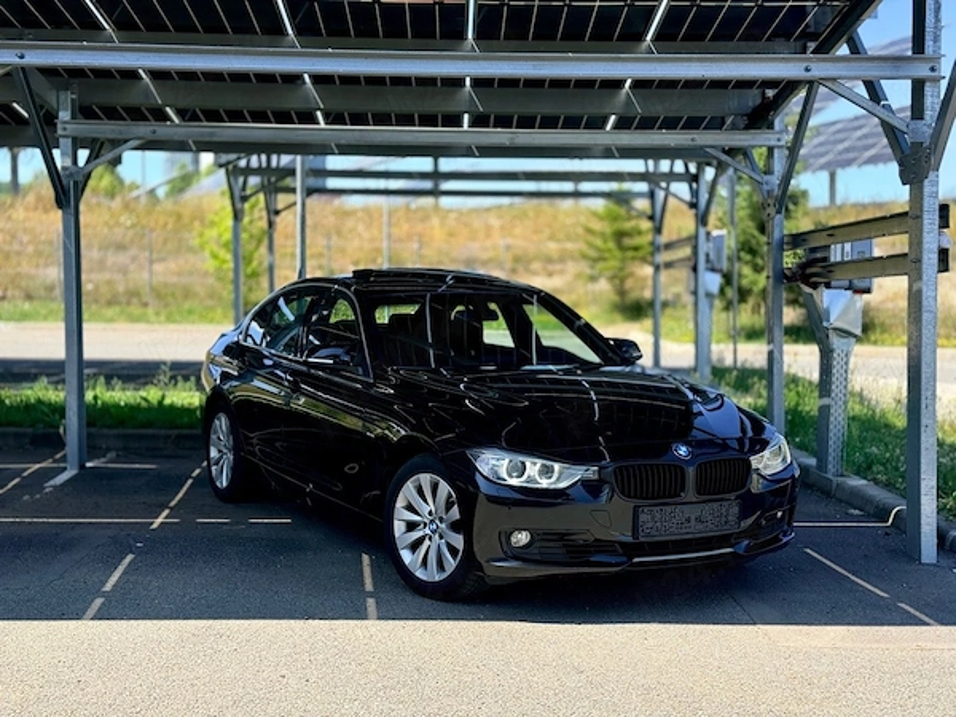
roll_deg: +0.6
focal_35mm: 48
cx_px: 478
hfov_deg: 39.7
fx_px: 1326
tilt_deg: -2.0
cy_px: 358
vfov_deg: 30.3
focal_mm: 6.76
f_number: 1.78
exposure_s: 1/1754
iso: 80
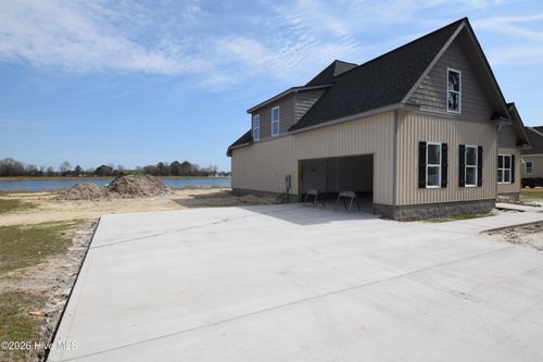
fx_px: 294
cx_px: 272
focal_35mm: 20
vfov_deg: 63.2
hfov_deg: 85.4
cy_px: 181
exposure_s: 1/400
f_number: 10
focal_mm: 13
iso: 200
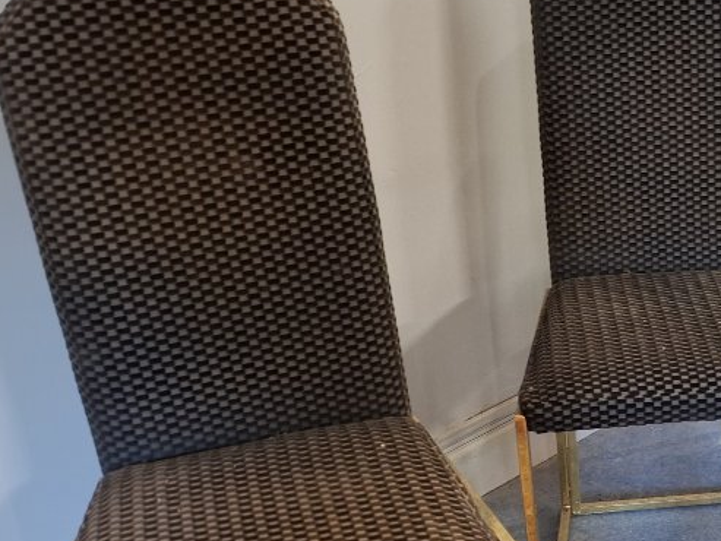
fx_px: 1167
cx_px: 702
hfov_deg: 32.0
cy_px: 449
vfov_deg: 25.6
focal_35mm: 56
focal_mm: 5.54
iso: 640
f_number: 1.8
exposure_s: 1/25
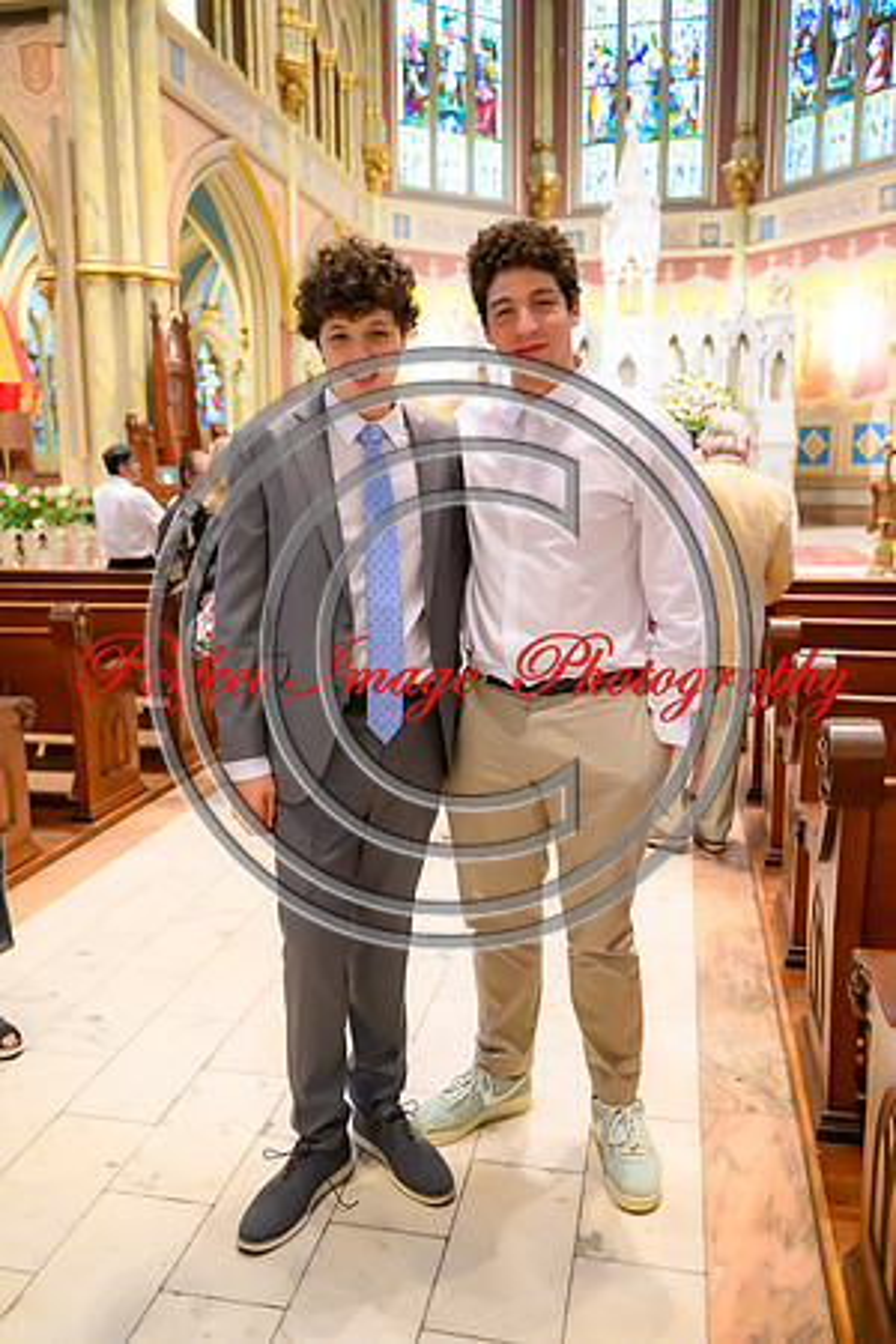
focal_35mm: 28
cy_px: 672
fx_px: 1045
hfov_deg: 46.4
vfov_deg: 65.5
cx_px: 448
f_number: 2.8
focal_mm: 28
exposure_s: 1/100
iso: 9000
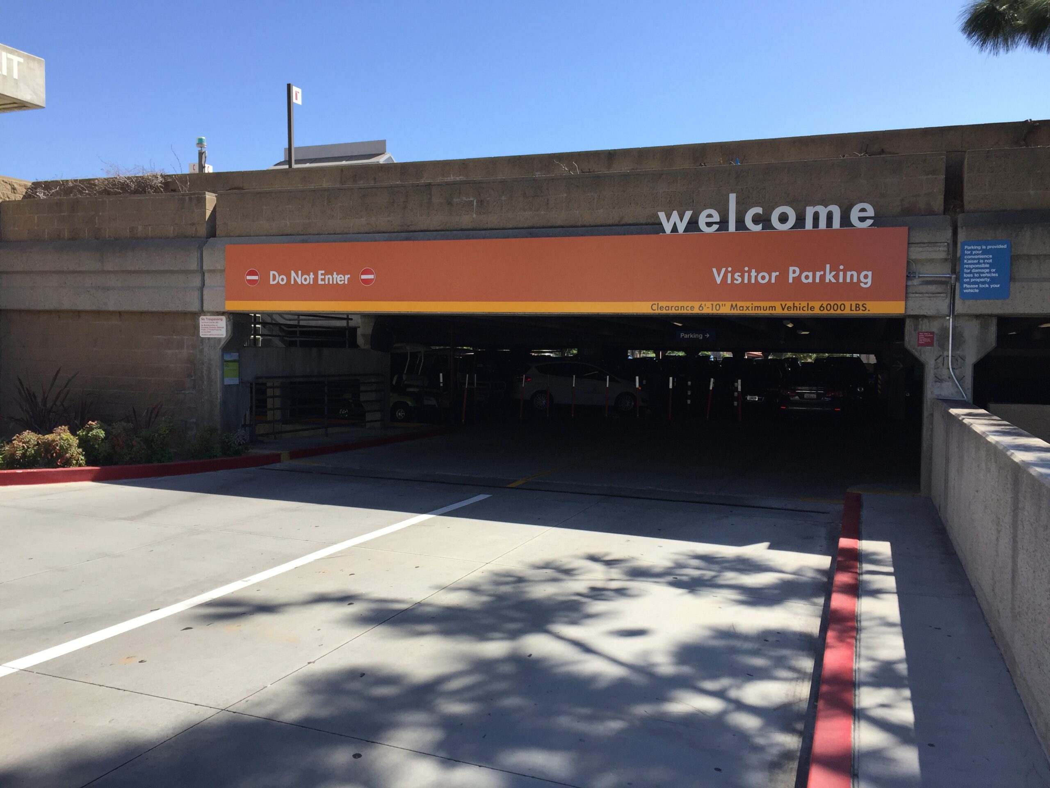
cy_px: 394
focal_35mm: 29
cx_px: 525
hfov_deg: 61.7
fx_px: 880
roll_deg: -0.3
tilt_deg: -2.8
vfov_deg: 48.2
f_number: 2.2
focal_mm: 4.15
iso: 32
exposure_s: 1/1130
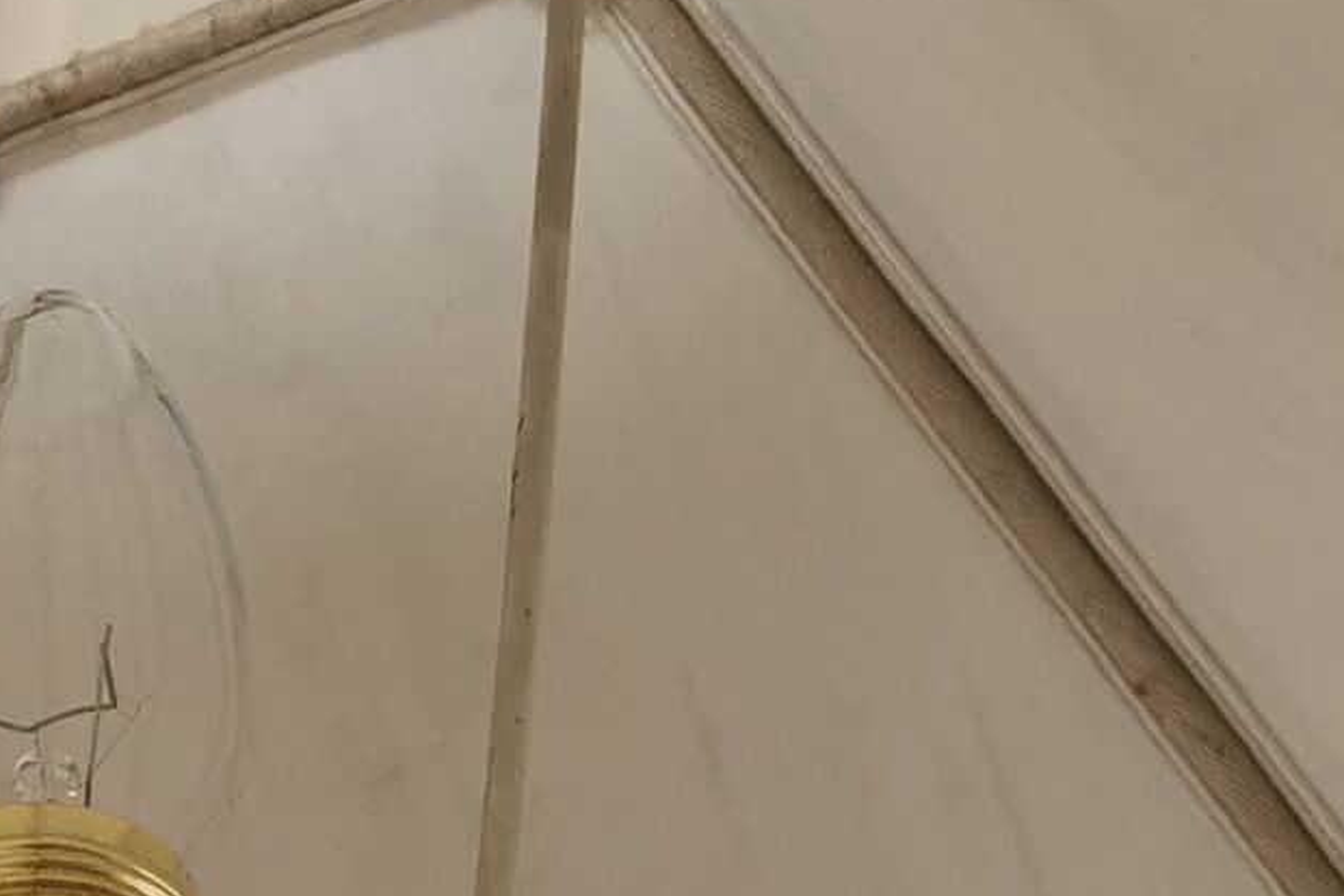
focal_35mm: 165
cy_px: 539
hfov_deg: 12.3
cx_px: -22
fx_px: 6160
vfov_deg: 8.3
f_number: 1.6
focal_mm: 5.56
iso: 160
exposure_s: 1/120
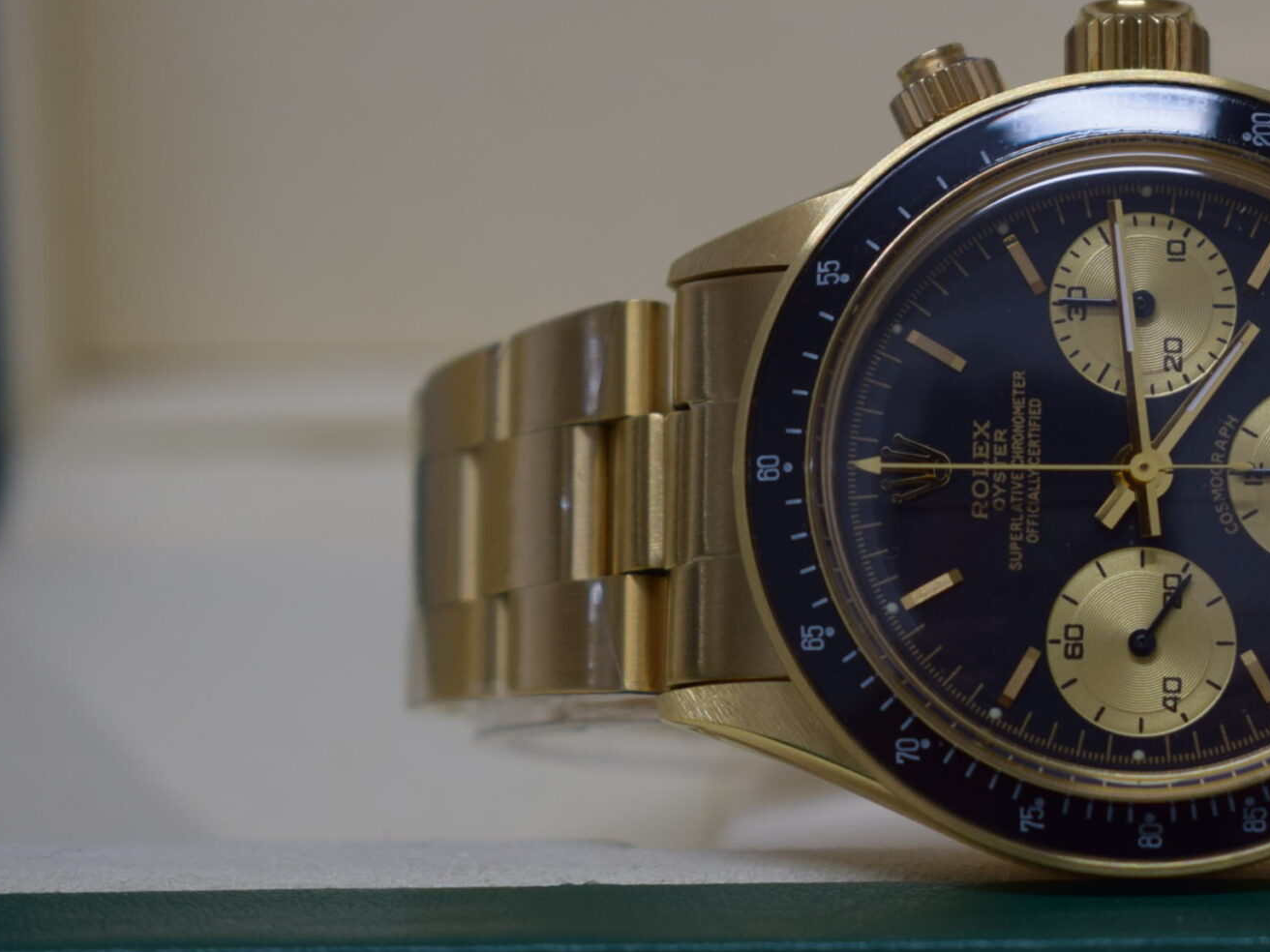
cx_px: 1181
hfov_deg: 12.6
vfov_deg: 9.6
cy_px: 206
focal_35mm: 155
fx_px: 5684
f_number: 5.6
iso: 400
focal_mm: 55
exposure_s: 1/60
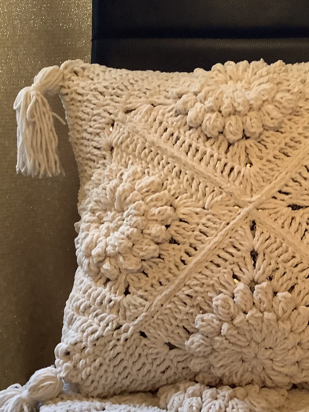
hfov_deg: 26.3
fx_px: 643
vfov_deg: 35.3
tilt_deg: -18.3
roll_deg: +0.5
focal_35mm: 54
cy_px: 263
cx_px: 265
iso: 320
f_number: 2.4
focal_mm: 3.3
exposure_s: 1/33
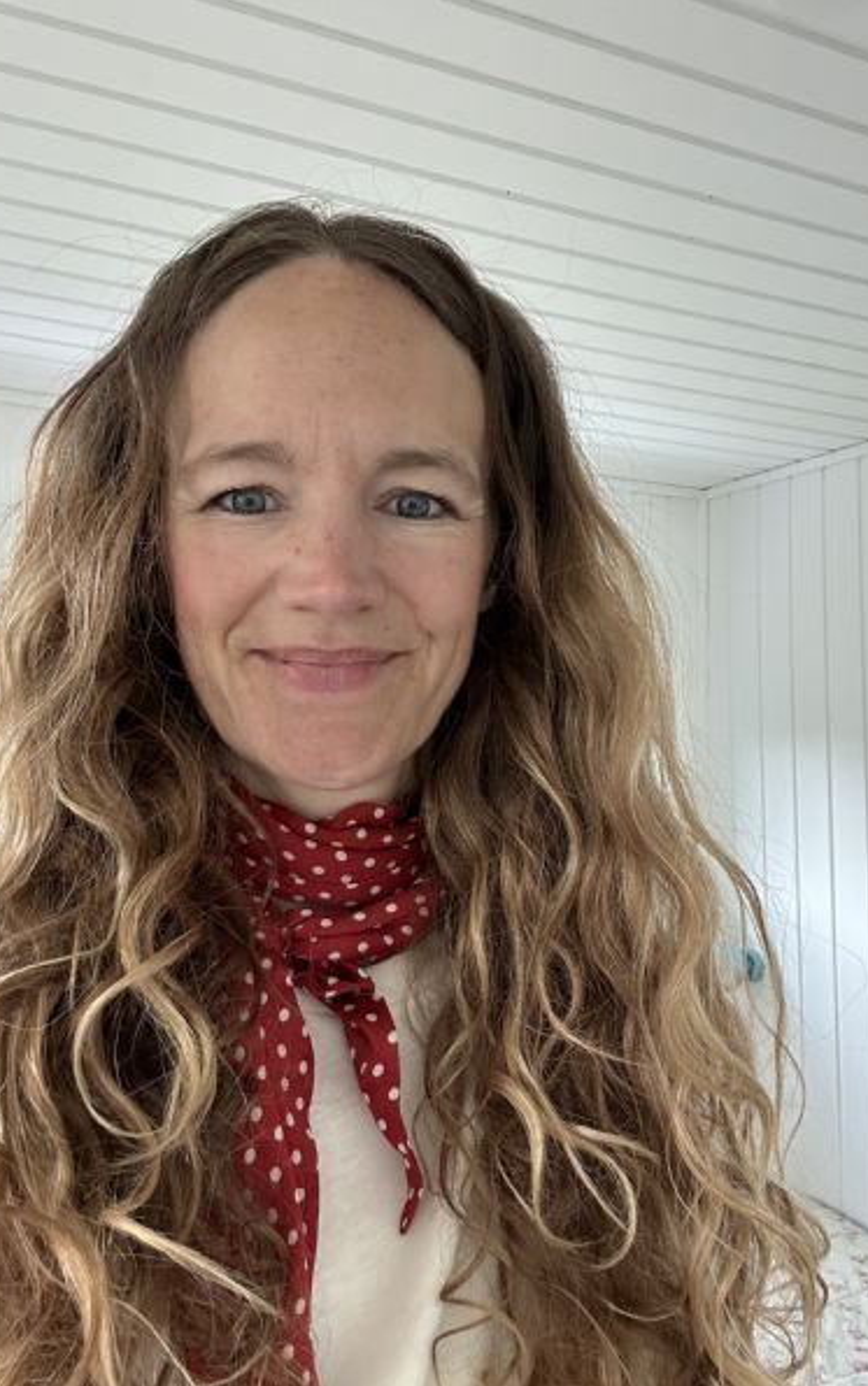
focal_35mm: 32
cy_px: 695
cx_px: 454
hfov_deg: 39.5
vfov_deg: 59.6
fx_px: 1210
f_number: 1.9
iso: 100
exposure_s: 1/60
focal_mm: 2.69
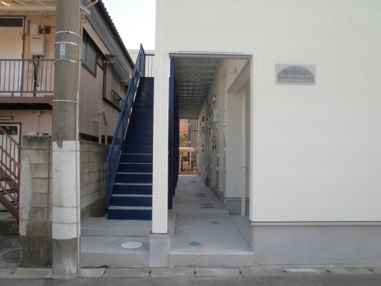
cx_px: 190
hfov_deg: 61.7
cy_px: 143
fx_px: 319
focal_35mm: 29
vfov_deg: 48.2
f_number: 3.7
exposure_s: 1/160
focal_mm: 5.3
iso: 100
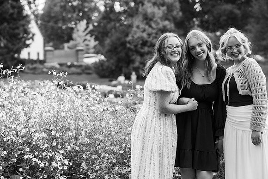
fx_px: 961
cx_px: 134
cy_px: 90
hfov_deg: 15.9
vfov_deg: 10.6
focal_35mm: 129
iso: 2500
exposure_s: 1/200
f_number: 5.6
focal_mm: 129
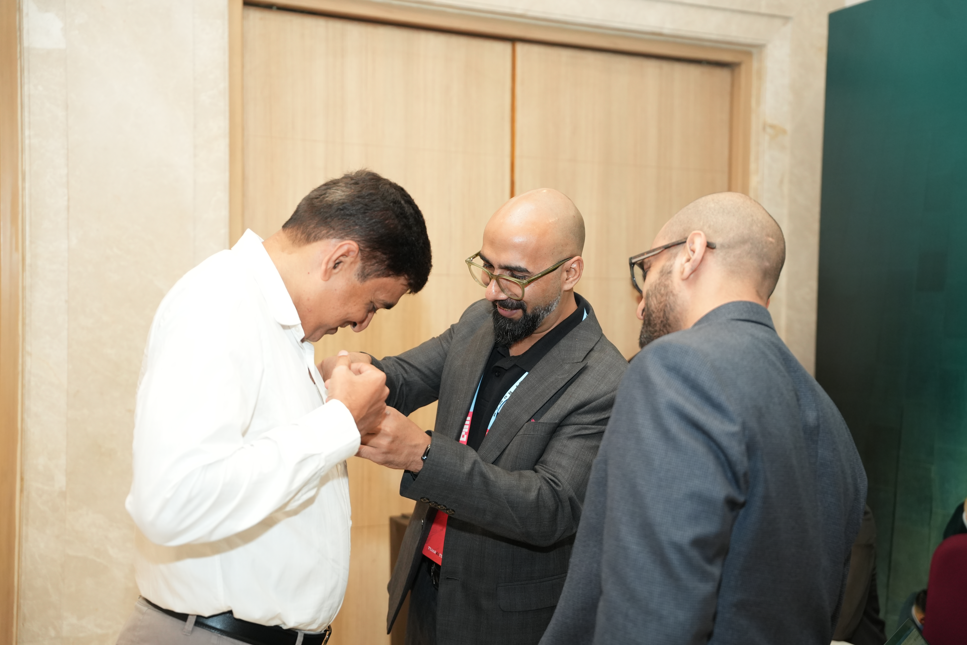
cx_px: 484
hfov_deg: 44.5
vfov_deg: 30.5
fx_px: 1182
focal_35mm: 44
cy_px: 322
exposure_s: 1/200
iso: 1600
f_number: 2.8
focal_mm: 44
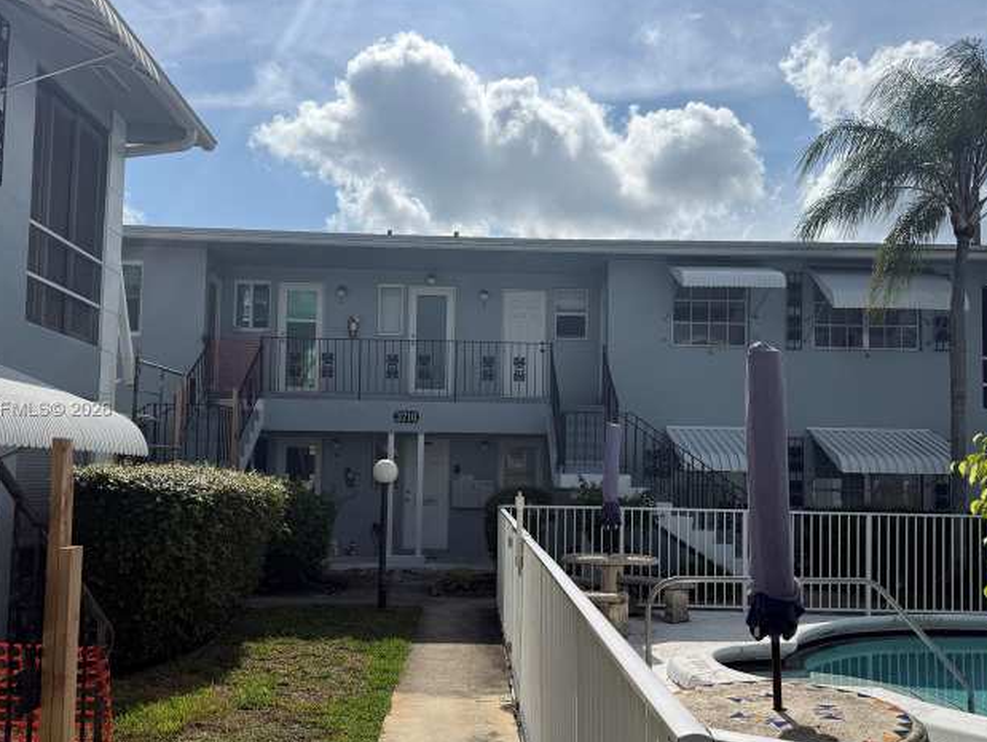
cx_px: 501
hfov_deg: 58.3
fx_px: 884
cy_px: 410
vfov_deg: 45.4
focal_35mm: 31
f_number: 1.78
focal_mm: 6.76
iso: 80
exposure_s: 1/11905
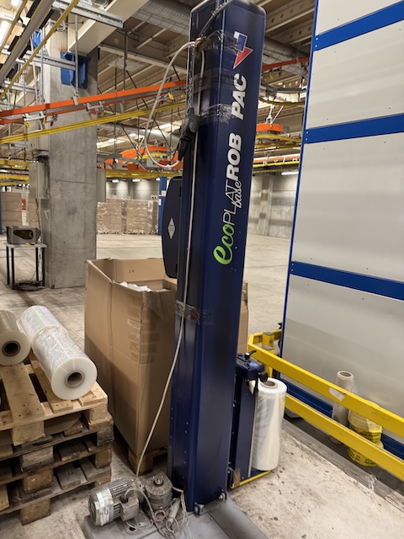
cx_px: 202
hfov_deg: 56.8
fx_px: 373
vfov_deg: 71.6
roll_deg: -3.3
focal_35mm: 24
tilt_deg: -9.3
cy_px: 270
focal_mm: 6.76
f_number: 1.78
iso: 250
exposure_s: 1/50
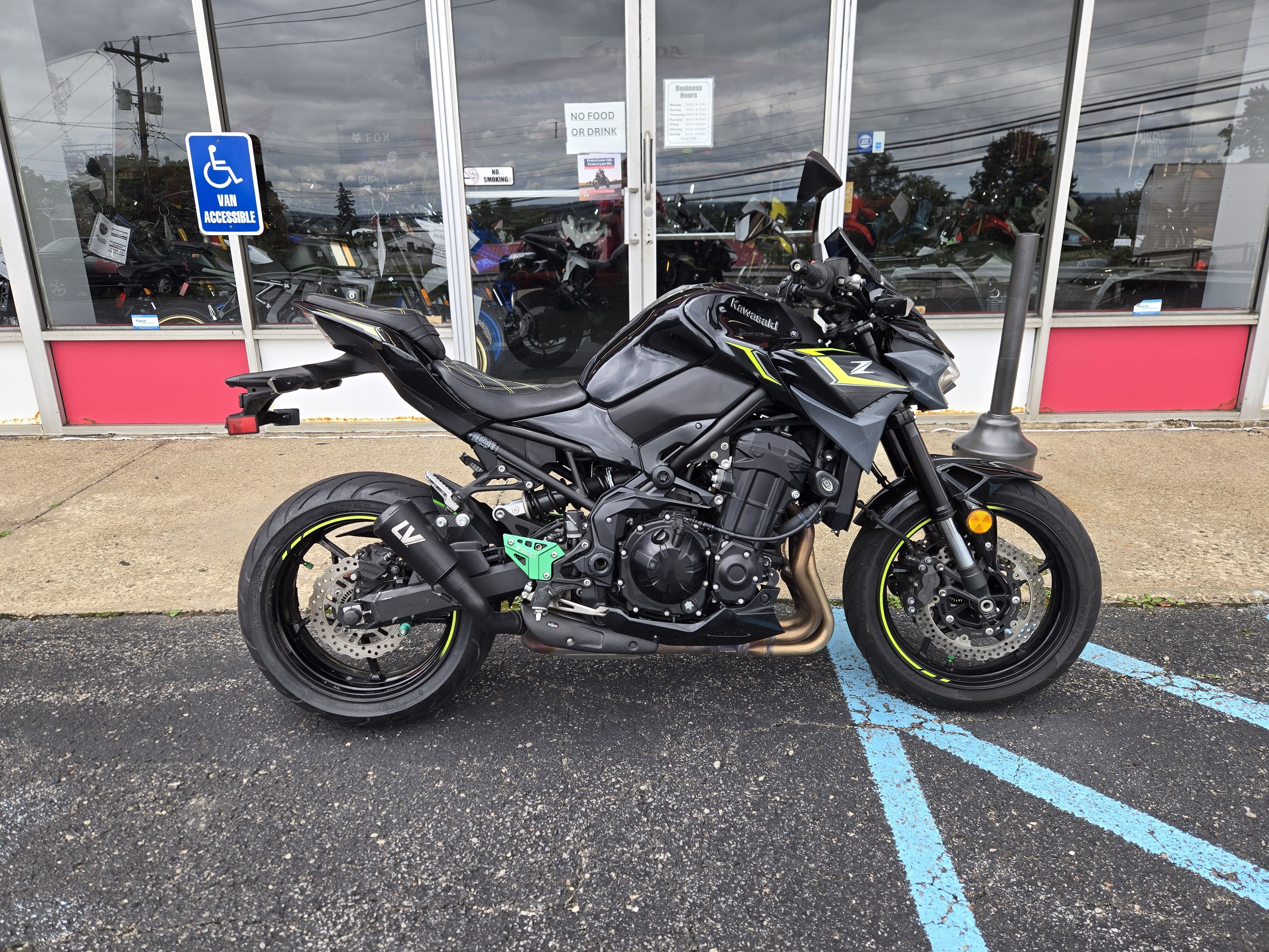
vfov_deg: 58.9
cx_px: 634
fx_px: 843
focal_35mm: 23
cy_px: 476
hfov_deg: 73.9
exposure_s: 1/282
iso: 25
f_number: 1.8
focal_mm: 5.4
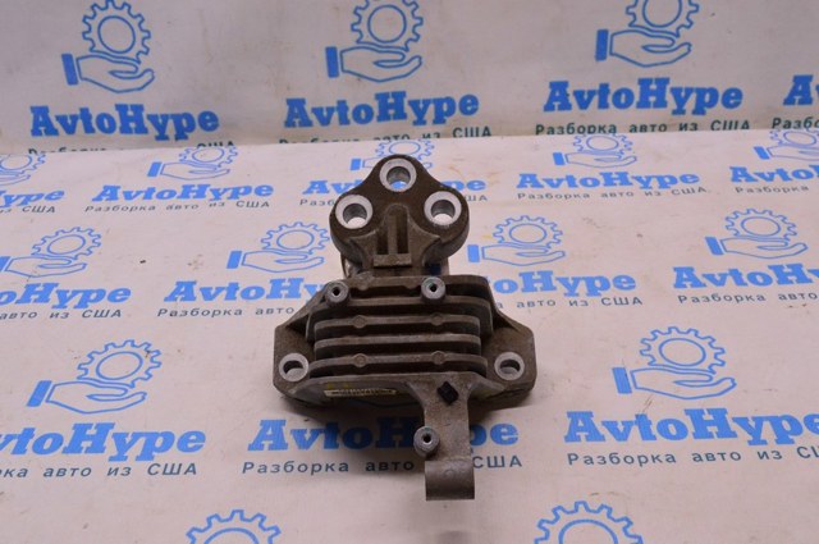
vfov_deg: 32.9
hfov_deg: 48.0
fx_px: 920
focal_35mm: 40
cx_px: 410
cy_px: 272
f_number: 8
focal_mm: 27
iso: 1600
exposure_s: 1/125
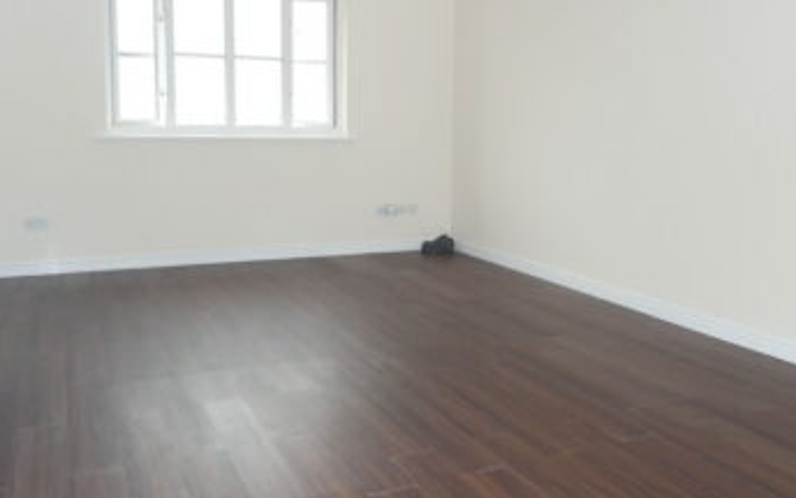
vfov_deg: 39.4
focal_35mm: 32
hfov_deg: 59.6
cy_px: 222
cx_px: 428
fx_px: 694
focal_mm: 12
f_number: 4
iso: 400
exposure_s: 1/180
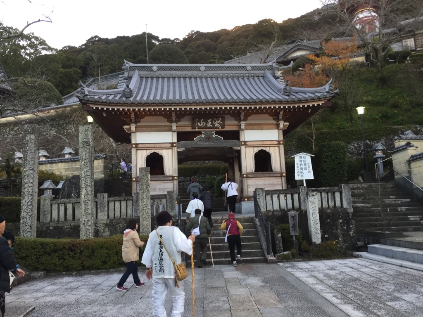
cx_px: 212
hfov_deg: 61.7
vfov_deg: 48.2
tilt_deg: +8.5
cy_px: 158
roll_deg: +0.9
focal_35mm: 29
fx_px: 354
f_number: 2.2
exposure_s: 1/60
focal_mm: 4.15
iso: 40
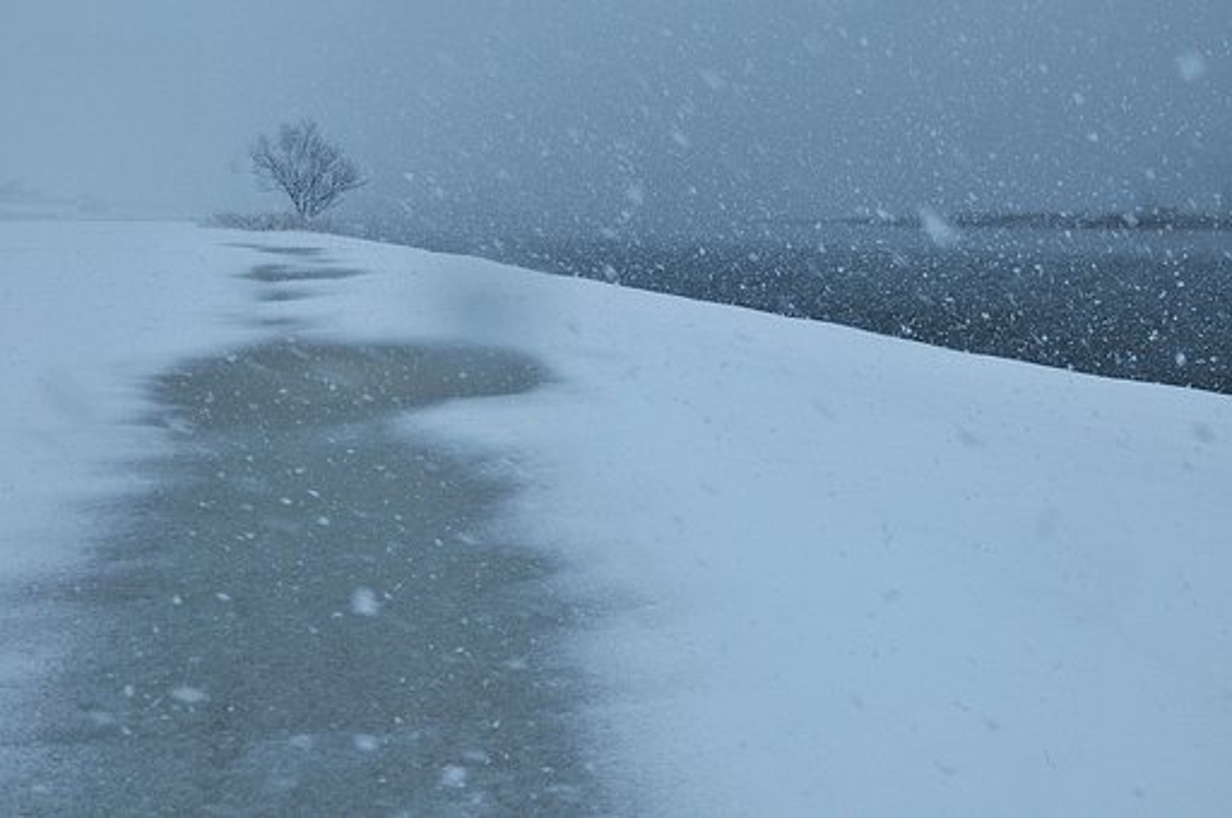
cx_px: 616
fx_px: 1333
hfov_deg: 49.6
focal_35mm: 39
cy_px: 409
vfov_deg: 34.1
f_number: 8
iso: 400
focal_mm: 26
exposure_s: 1/320
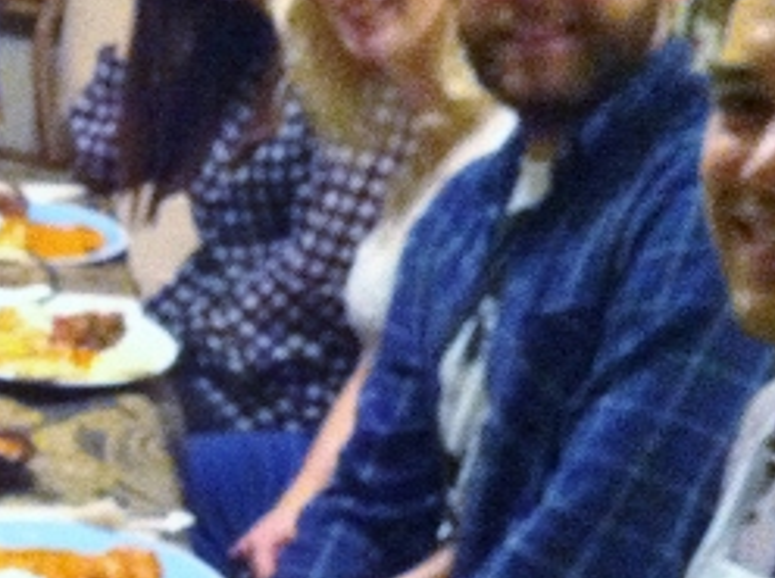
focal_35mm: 113
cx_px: -322
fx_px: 2525
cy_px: 484
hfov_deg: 16.2
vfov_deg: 13.0
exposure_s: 1/15
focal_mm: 3.85
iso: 640
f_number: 2.8
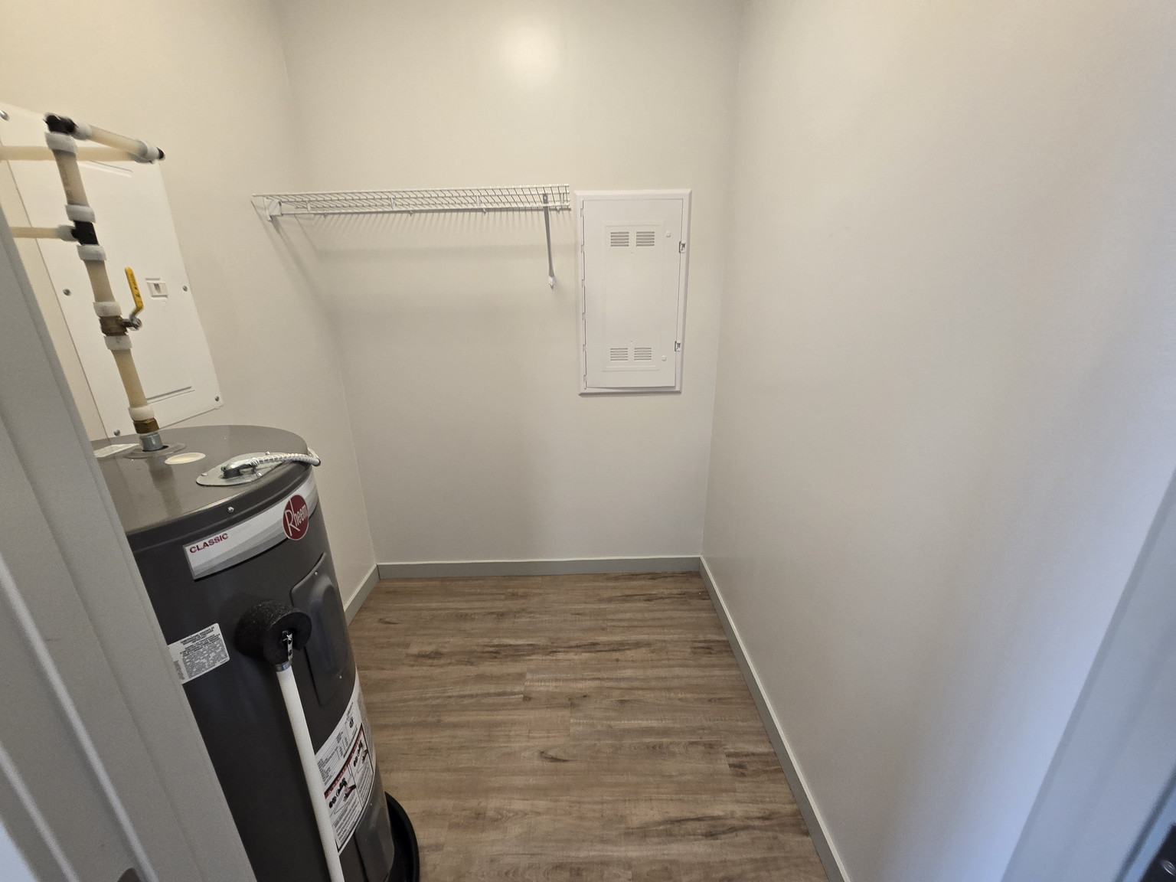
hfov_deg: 106.2
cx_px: 588
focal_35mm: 13
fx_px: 442
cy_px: 441
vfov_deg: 89.9
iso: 160
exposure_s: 1/60
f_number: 2.2
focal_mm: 2.2
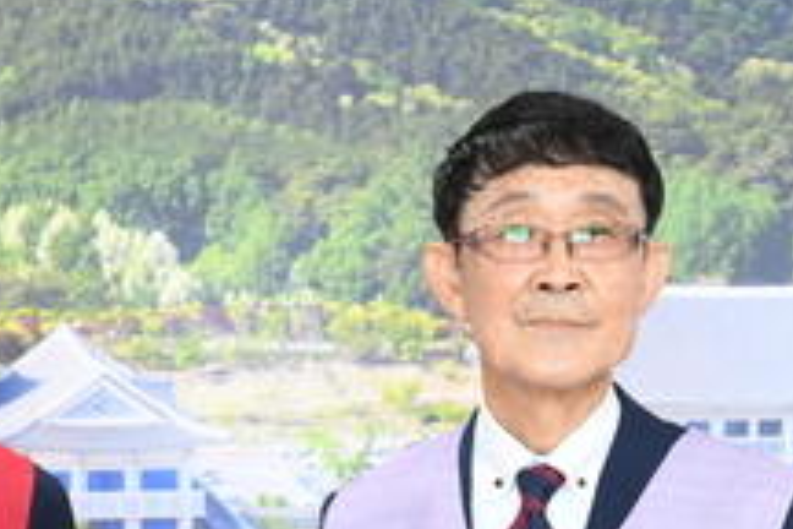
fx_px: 4251
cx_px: 165
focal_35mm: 193
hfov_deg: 10.6
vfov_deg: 7.0
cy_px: 843
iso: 1600
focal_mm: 57
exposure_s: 1/160
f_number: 4
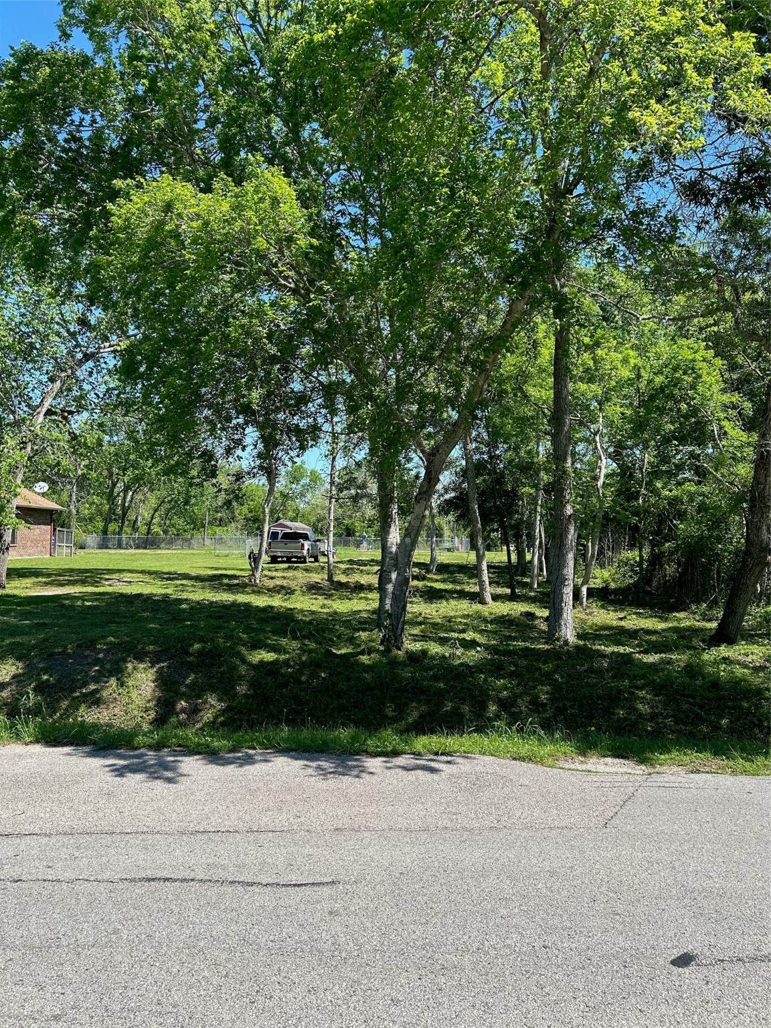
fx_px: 772
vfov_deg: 67.3
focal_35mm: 26
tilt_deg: +1.1
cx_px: 386
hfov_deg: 53.1
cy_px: 514
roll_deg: -1.6
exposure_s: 1/2404
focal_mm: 5.7
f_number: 1.5
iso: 50
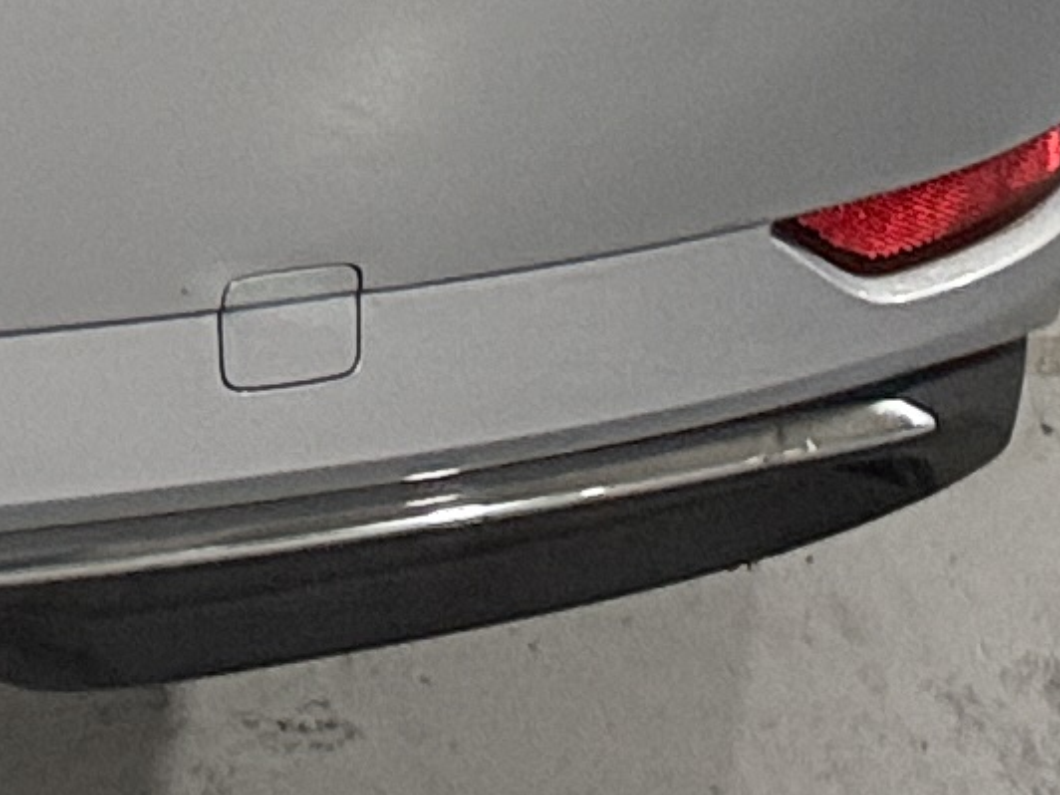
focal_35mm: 182
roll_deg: +0.2
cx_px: -996
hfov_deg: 10.1
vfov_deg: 6.9
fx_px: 5573
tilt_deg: -8.8
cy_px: -1971
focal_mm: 6.76
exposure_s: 1/60
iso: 320
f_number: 1.78
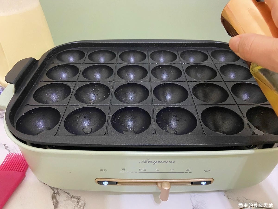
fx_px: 209
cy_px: 104
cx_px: 139
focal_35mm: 26
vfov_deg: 53.1
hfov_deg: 67.3
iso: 640
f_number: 1.8
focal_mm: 4.25
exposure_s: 1/30
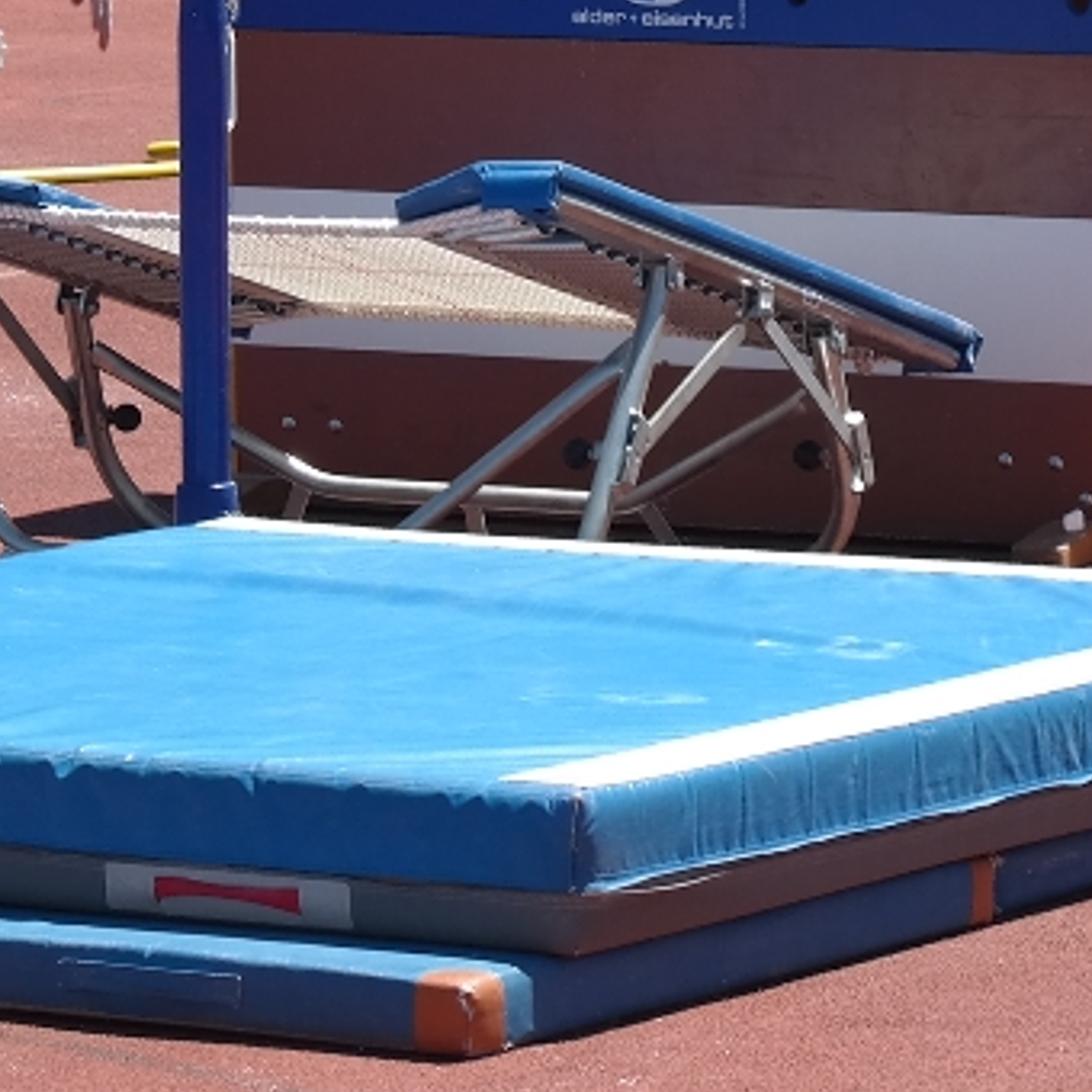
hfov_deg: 5.7
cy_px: -475
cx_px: -228
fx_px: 10993
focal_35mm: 308
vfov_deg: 5.6
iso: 100
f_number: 5
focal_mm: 50
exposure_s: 1/320
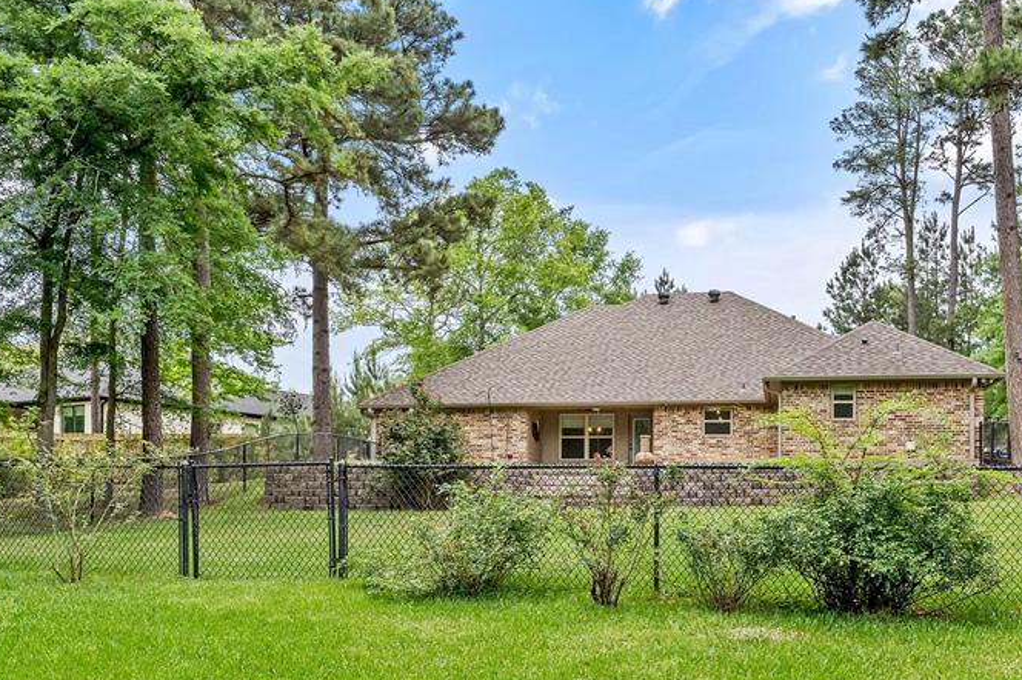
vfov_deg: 35.2
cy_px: 506
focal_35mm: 37
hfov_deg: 51.7
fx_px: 1050
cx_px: 597
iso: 800
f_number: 8
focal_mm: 24
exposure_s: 1/400
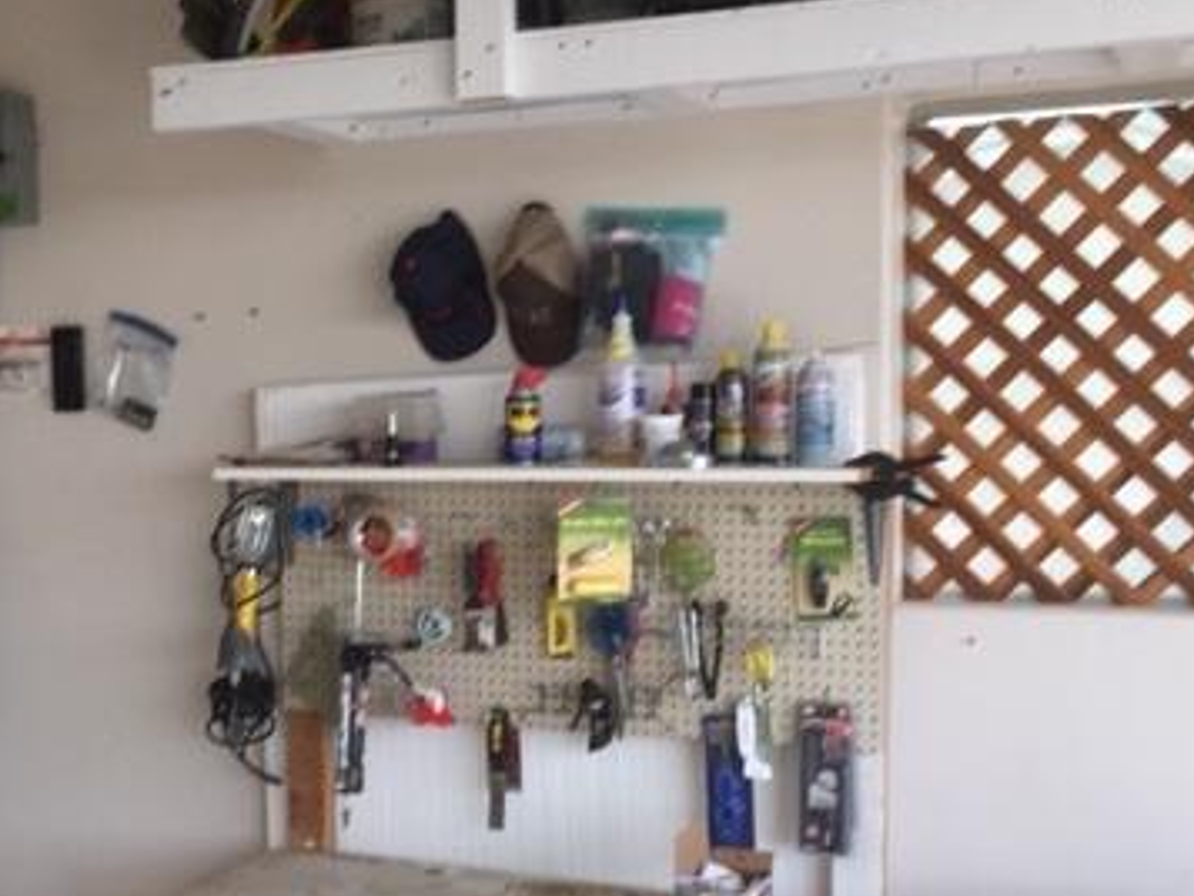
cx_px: 505
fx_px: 1794
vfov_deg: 28.0
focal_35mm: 52
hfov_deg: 36.7
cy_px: 522
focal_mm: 4.15
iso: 32
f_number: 2.2
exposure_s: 1/60
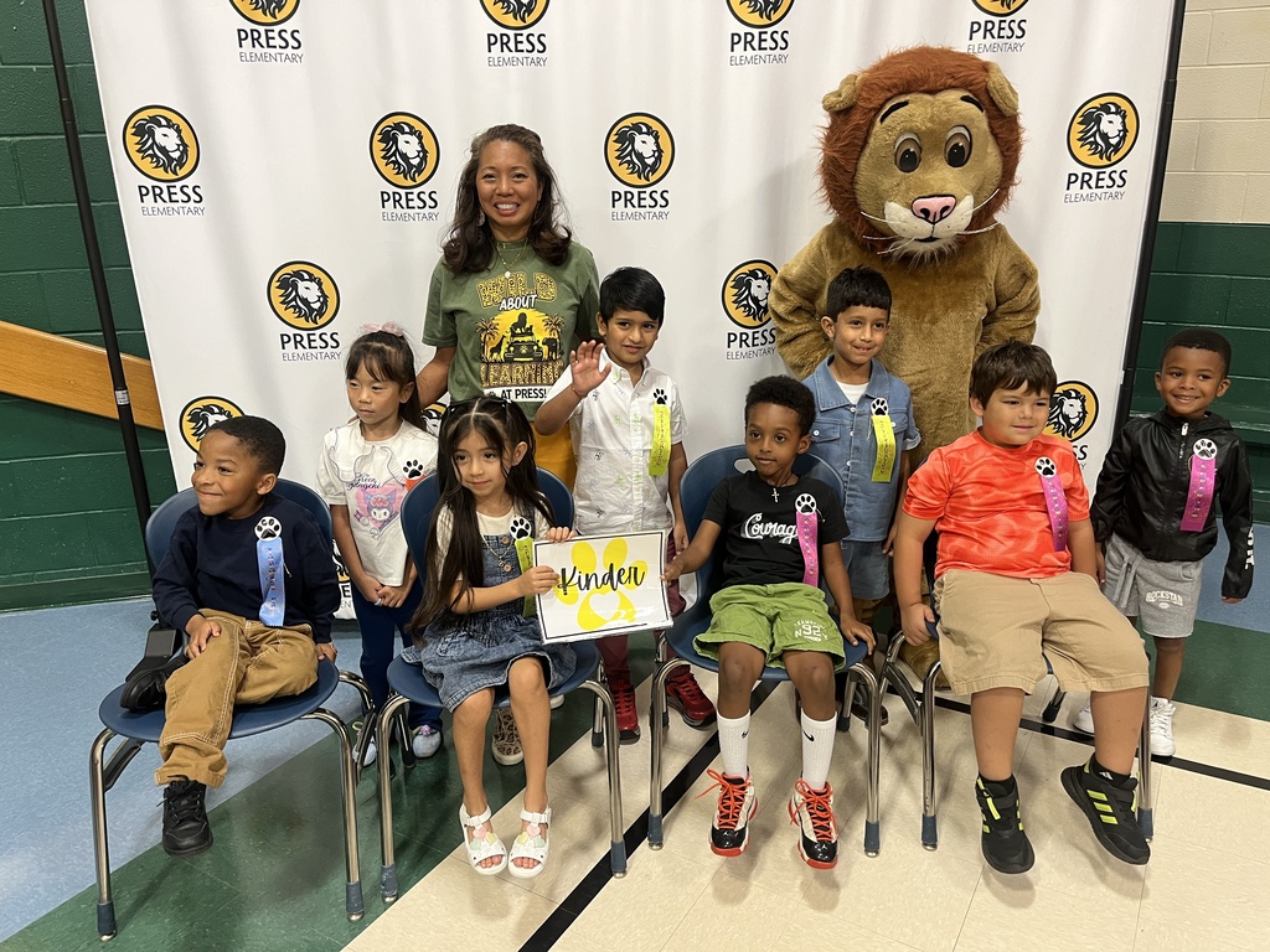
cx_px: 635
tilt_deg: -16.4
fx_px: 954
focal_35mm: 26
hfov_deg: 67.3
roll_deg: +0.6
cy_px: 476
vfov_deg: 53.1
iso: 200
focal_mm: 5.1
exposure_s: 1/60
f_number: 1.6
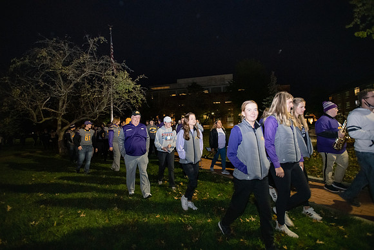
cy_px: 125
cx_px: 187
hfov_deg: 93.3
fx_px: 177
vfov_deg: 70.5
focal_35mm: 17
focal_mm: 17
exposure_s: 1/60
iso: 6400
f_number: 3.2
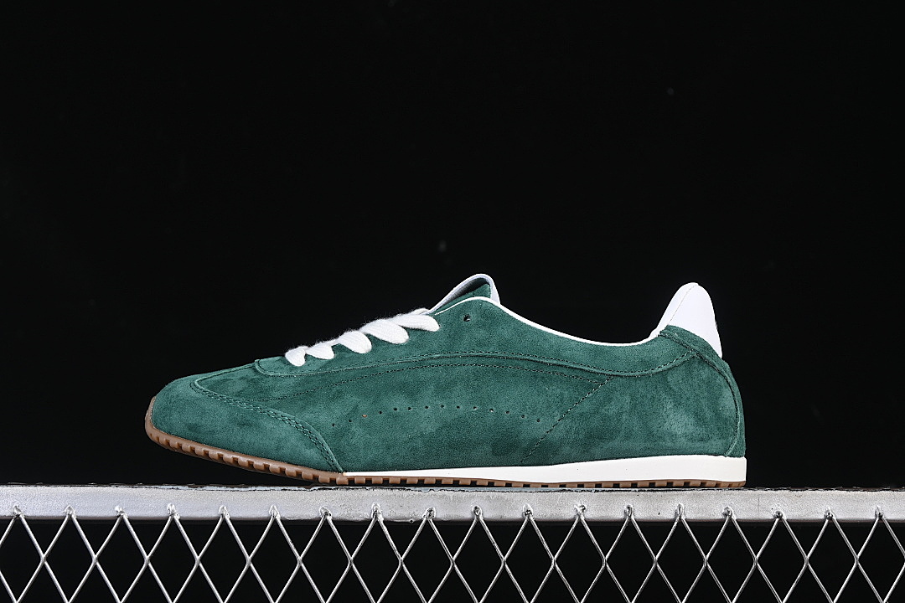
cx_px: 452
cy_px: 302
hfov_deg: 27.0
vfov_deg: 18.2
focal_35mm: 75
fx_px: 1885
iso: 160
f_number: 7.1
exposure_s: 1/60
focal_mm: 50
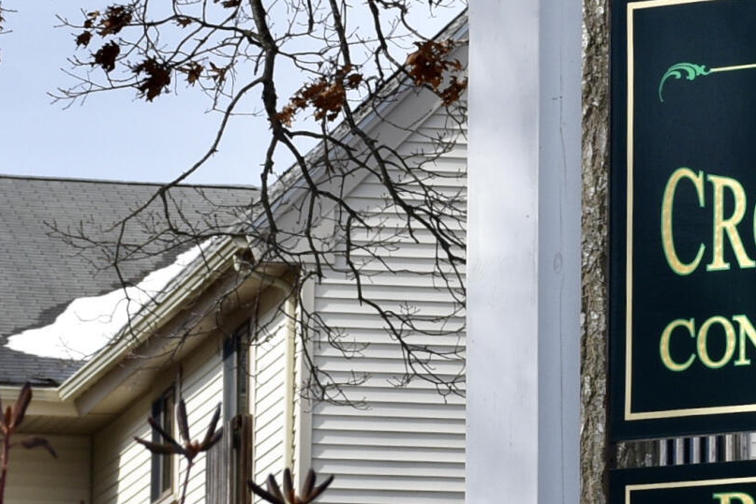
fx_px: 5859
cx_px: 751
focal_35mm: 279
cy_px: 460
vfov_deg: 4.9
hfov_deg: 7.4
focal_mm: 50
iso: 180
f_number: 8
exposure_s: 1/500
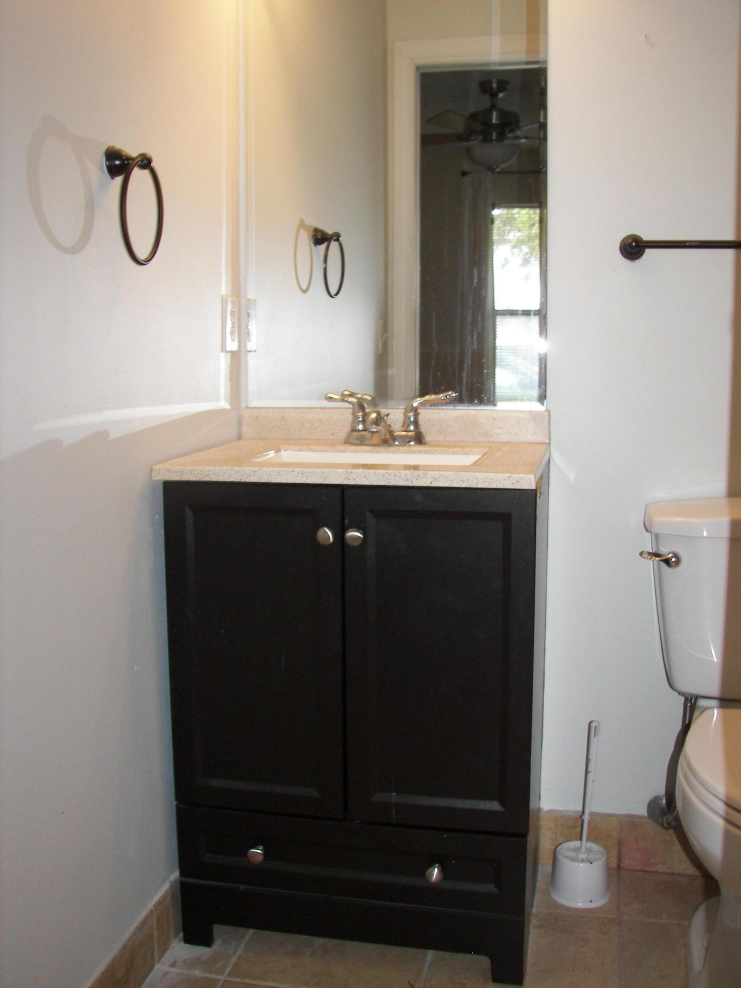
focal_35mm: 36
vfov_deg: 51.4
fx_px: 1028
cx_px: 370
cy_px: 494
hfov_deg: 39.7
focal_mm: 6
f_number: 2.8
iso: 100
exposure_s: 1/30
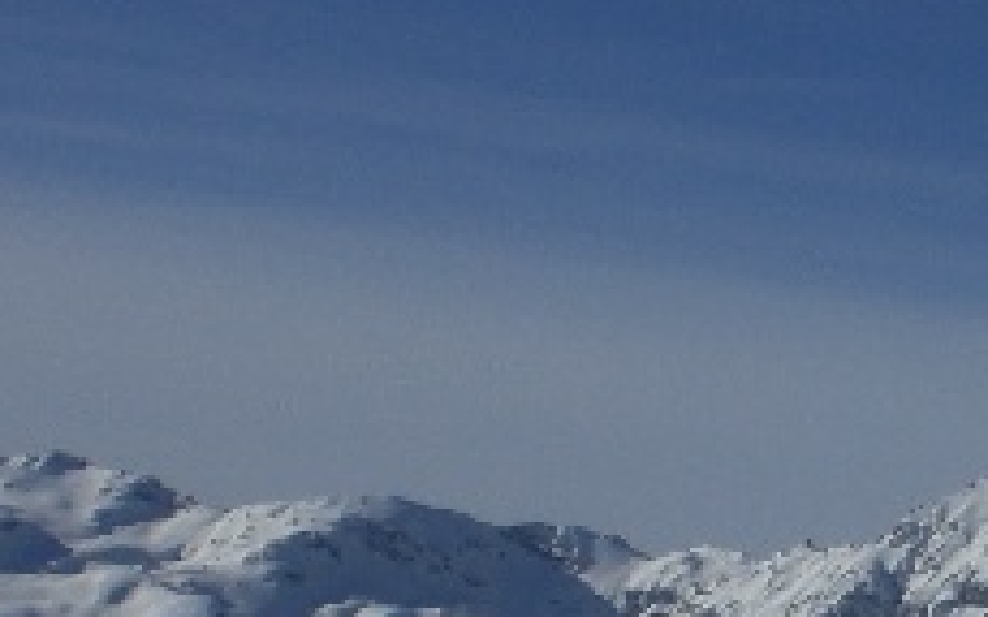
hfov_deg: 13.0
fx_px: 4226
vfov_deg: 8.2
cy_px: 867
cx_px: 1227
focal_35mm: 157
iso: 50
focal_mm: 6.3
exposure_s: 1/1250
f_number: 4.4
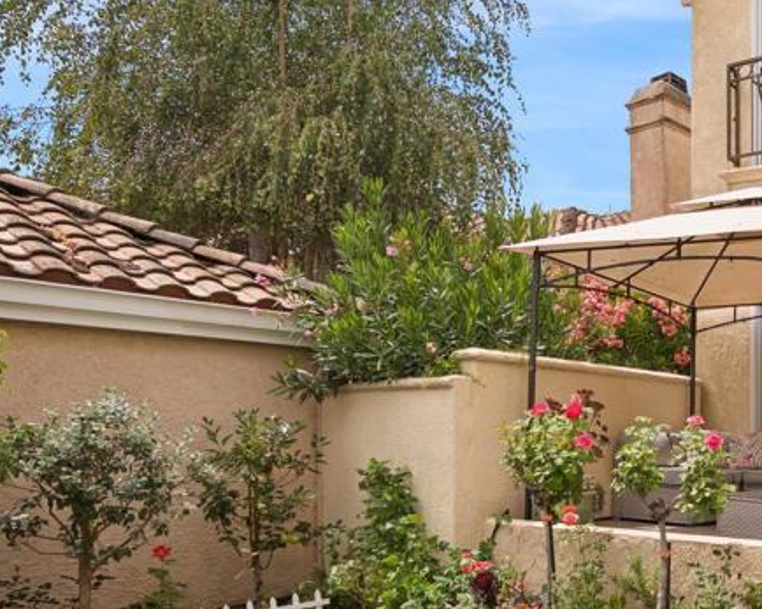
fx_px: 699
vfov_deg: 47.1
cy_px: 284
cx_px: 751
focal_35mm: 31
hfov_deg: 47.9
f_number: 4.3
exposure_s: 1/1000
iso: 100
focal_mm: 14
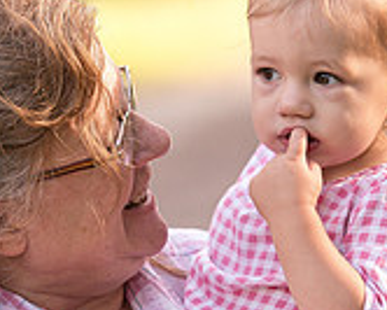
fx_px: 5260
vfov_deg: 3.4
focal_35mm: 459
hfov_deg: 4.2
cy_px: 237
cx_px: 184
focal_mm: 140
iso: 400
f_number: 3.5
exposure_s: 1/500
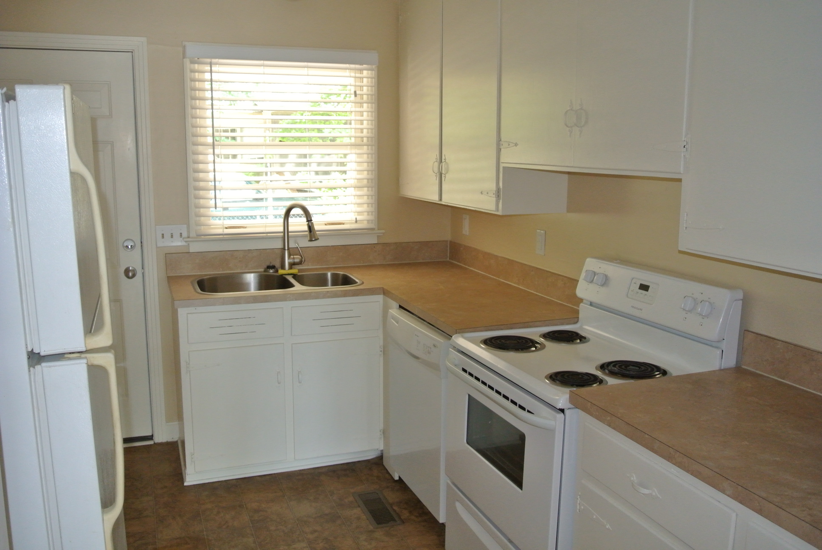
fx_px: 709
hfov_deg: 60.2
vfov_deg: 42.4
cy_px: 275
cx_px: 411
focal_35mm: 31
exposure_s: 1/60
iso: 720
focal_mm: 11.8
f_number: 3.8
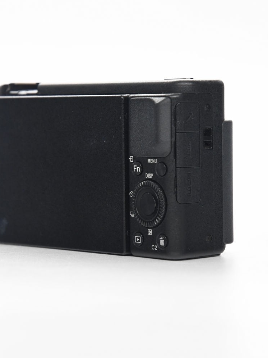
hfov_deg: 8.5
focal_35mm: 174
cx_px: 100
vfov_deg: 11.4
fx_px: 1797
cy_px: 179
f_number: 7.1
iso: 1600
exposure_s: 1/100
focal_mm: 80
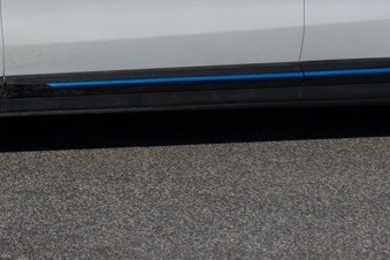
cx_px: 147
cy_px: -108
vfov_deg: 6.7
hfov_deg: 10.2
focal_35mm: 202
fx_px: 2188
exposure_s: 1/400
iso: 100
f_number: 10
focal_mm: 38
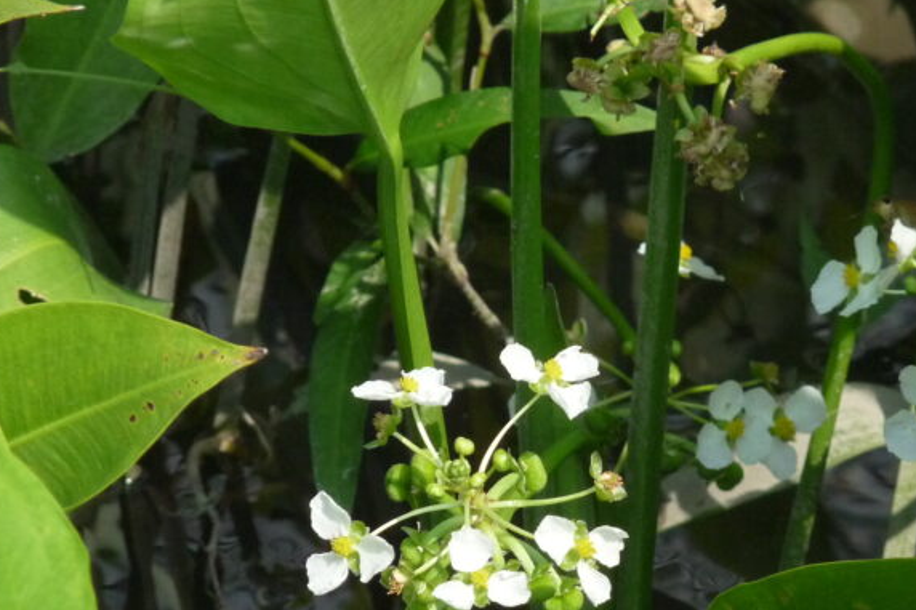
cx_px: 719
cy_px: 469
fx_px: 13888
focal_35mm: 546
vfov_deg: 2.5
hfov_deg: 3.8
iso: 320
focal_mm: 52.1
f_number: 3.7
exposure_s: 1/800
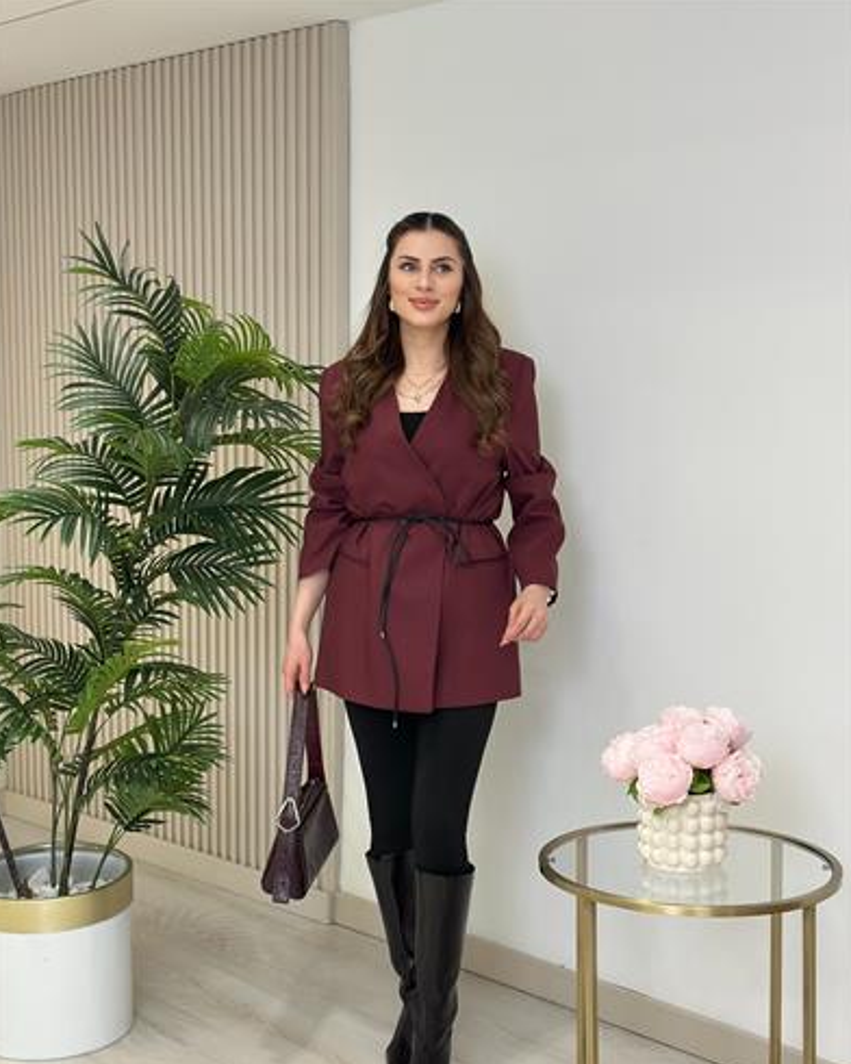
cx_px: 426
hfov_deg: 29.7
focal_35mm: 51
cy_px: 574
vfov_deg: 36.6
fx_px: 1606
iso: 80
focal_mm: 6.86
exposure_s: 1/212
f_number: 1.78
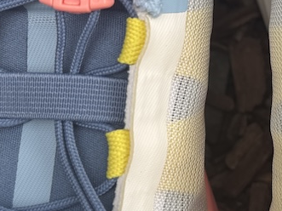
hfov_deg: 22.2
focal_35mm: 87
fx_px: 708
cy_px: 74
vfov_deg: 16.9
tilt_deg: -67.6
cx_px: 228
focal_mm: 6.76
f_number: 1.78
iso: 80
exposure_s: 1/832
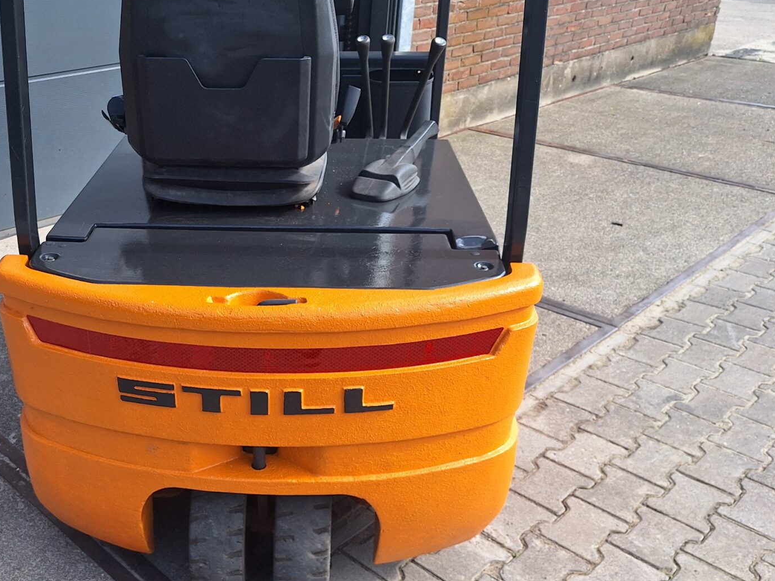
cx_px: 252
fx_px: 761
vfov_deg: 41.3
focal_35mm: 34
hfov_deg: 52.8
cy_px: 385
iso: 40
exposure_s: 1/526
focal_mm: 5.54
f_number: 1.8
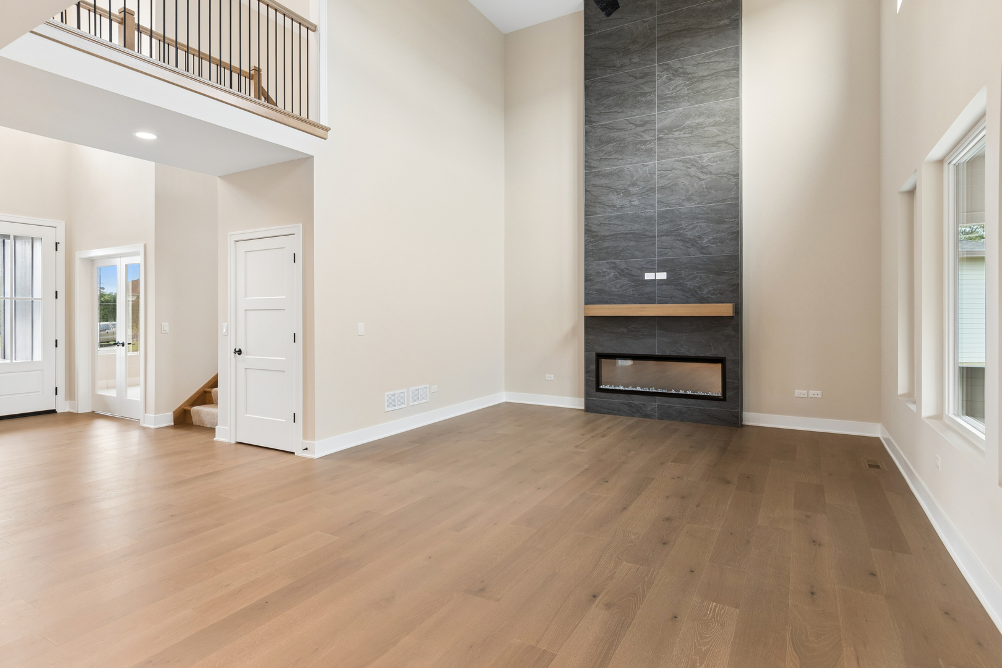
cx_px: 501
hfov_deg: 90.0
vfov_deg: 67.4
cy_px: 334
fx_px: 501
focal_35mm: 18
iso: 250
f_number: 8
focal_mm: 12
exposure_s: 1/20
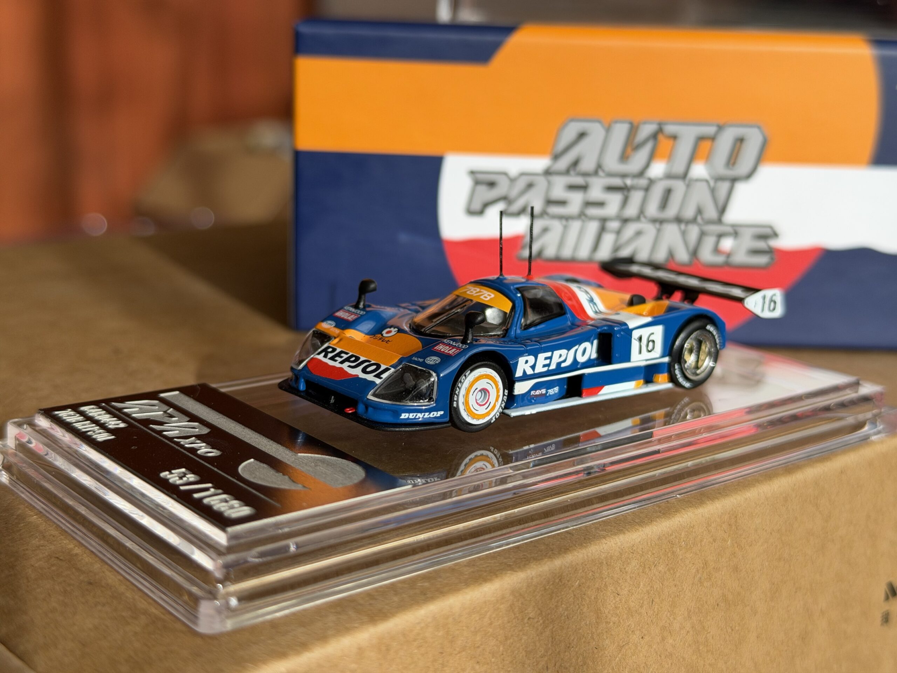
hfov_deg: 39.7
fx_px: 1244
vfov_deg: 30.3
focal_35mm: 48
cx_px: 448
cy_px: 336
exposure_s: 1/161
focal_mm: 6.76
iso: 50
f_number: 1.78
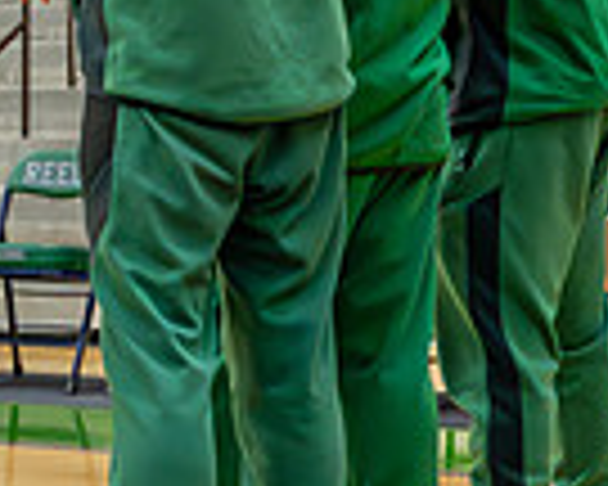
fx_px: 2051
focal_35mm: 114
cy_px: -124
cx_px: -381
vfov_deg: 13.1
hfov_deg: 15.2
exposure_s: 1/1000
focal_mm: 24
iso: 6400
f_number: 2.8
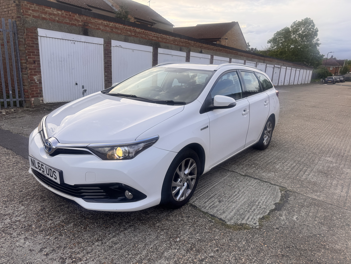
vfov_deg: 56.8
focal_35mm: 24
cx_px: 176
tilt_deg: -13.8
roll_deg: -2.6
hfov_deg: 71.6
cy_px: 132
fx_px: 243
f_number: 1.78
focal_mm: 6.76
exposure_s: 1/864
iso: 80
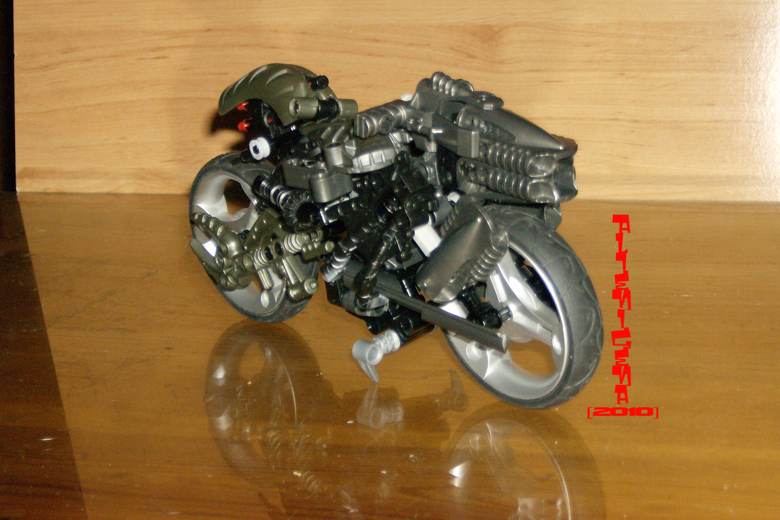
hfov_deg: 27.3
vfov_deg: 18.4
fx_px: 1603
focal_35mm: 74
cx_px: 393
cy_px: 247
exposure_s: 1/91.3
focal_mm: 11.6
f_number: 3.7
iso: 200
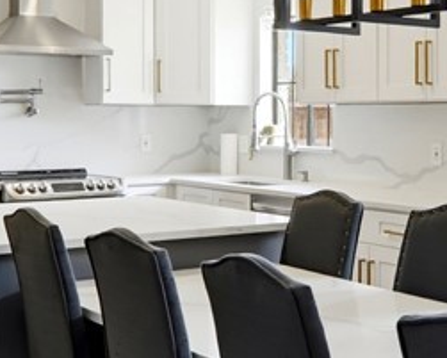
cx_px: 331
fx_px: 913
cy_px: 150
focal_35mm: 69
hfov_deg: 27.2
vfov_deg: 22.2
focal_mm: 11.5
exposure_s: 1/30
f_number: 7.1
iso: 500
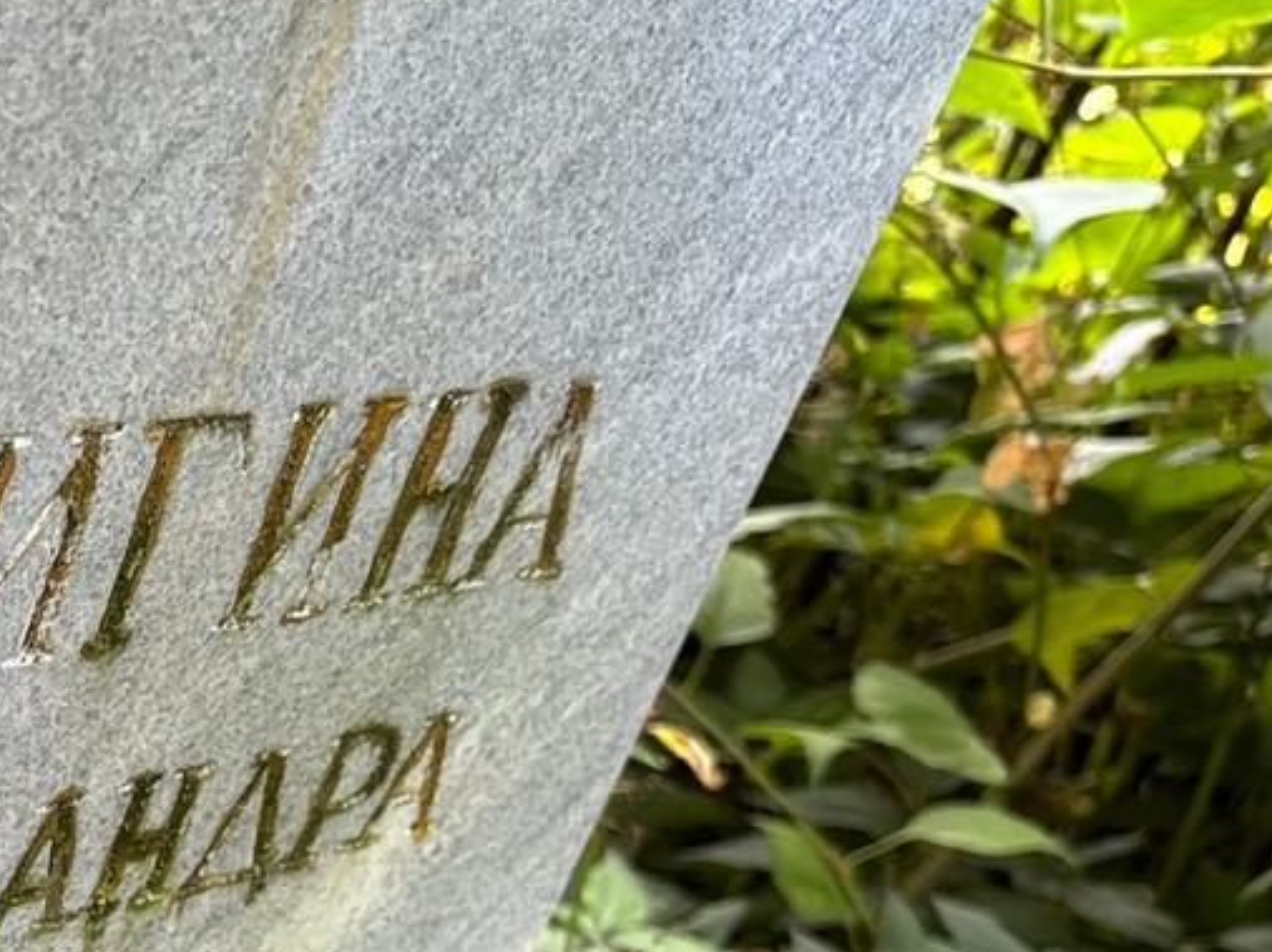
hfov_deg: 24.1
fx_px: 2718
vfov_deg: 18.6
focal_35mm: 74
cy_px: 1198
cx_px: -236
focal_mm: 5.96
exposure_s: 1/113
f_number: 1.6
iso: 125
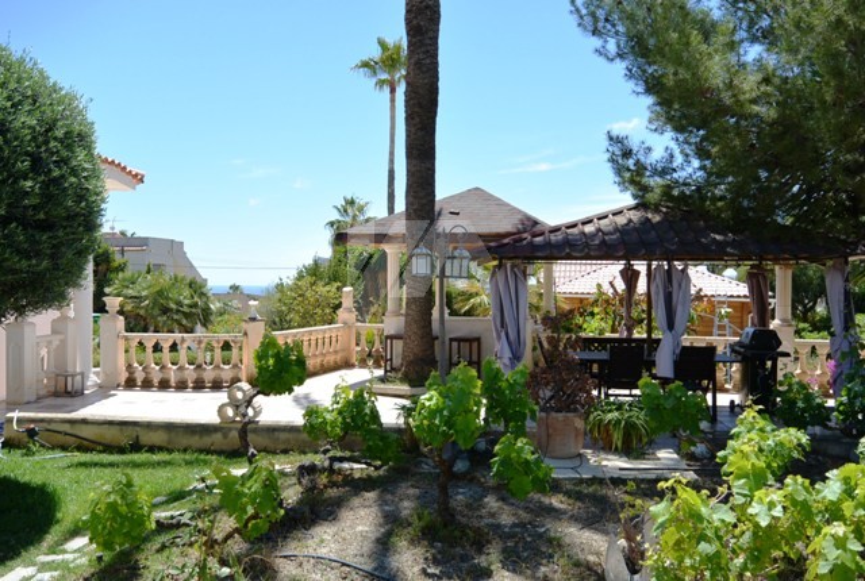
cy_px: 290
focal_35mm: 29
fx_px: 698
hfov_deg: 63.5
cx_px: 432
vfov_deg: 45.2
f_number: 3.5
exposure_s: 1/800
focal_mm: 11
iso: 100
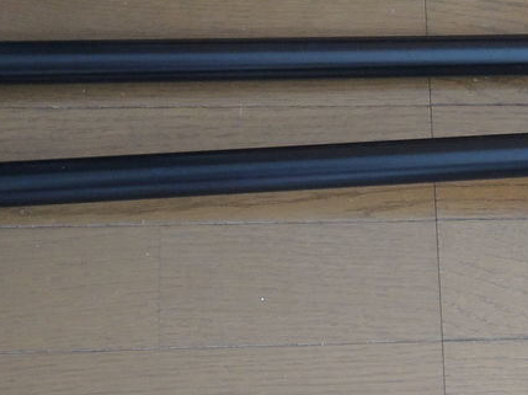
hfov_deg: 19.9
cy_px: 63
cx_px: 416
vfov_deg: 15.0
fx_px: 1494
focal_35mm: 98
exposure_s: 1/10
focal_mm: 7.6
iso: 800
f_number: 2.2
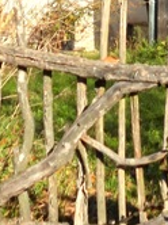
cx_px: 171
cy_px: -119
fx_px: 1096
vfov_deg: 11.2
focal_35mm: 169
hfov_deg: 8.7
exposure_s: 1/1600
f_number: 3.2
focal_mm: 6.2
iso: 100
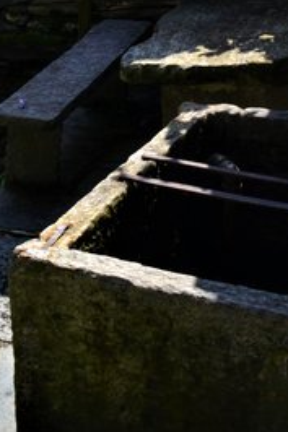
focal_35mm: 81
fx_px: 973
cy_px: -214
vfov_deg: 21.2
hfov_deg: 16.7
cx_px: 41
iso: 320
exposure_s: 1/160
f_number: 9
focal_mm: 18
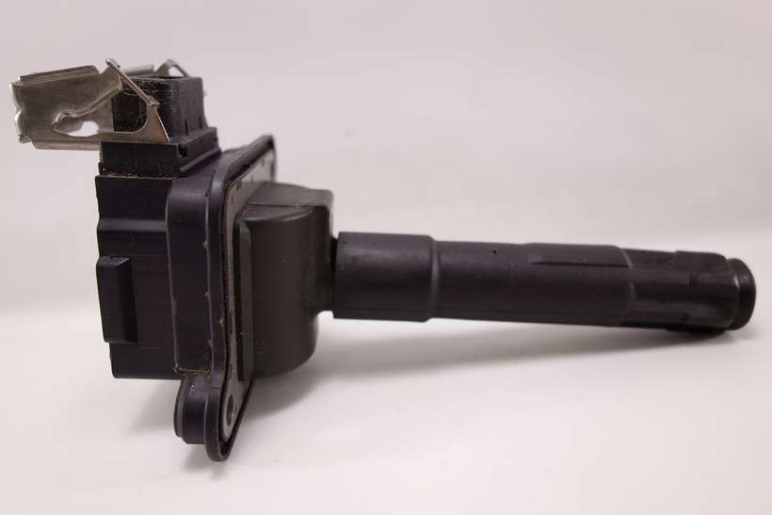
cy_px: 258
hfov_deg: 65.5
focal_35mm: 28
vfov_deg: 46.4
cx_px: 386
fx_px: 601
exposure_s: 1/100
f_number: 2.2
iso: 125
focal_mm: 10.4
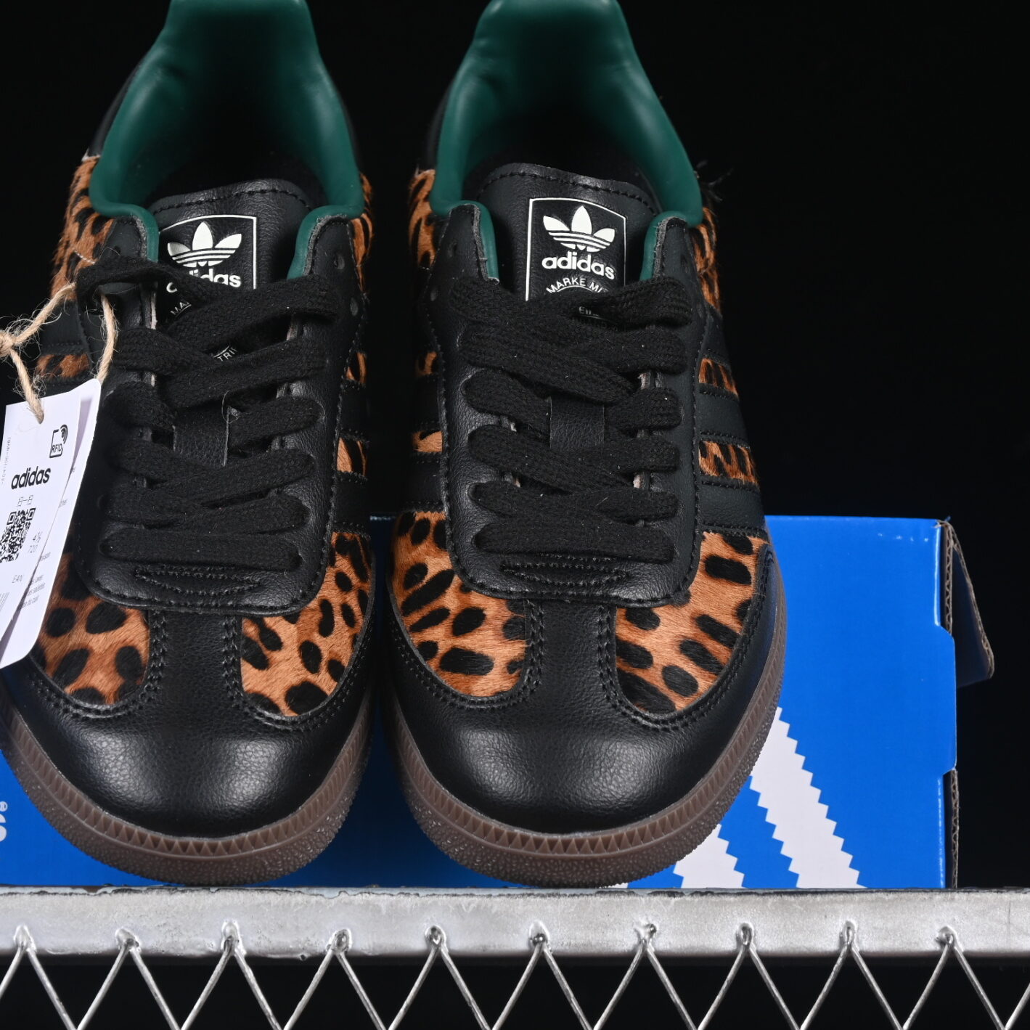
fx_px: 3871
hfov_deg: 15.1
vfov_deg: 15.2
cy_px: 503
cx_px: 360
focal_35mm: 115
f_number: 6.3
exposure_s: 1/60
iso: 160
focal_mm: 50
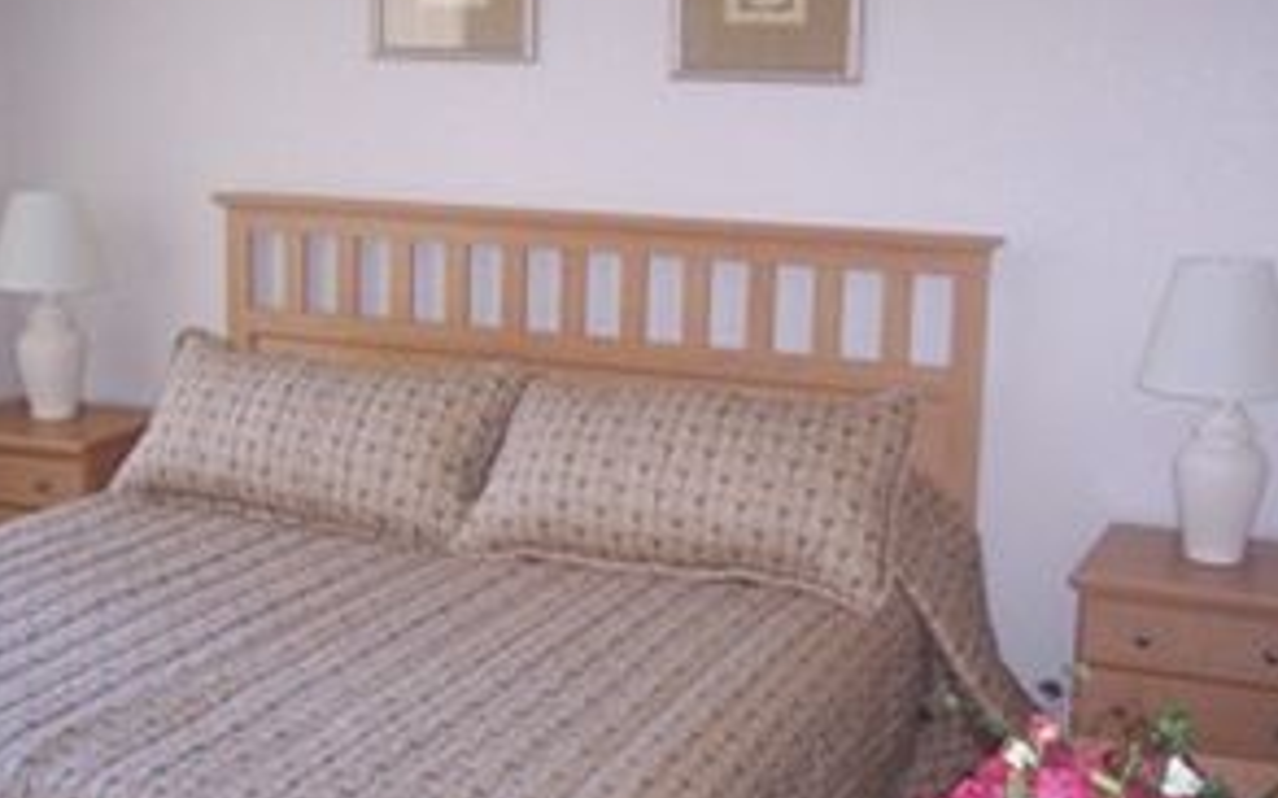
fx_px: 1811
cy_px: 392
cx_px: 619
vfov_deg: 24.9
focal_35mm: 52
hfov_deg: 38.9
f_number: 2.8
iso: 140
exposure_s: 1/60
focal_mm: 8
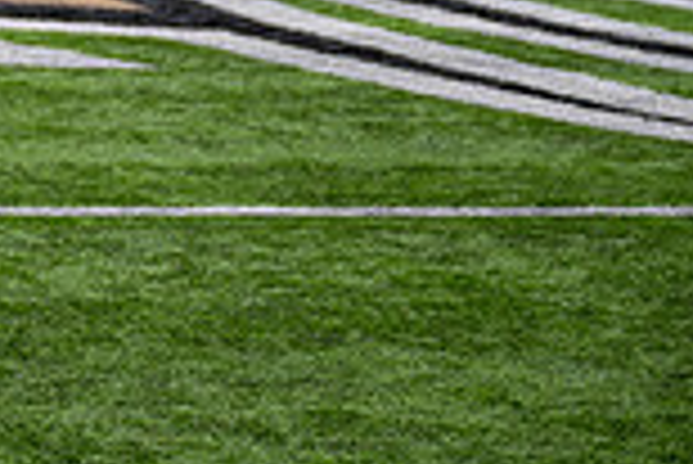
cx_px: -590
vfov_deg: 7.4
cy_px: -336
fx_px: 3487
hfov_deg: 10.6
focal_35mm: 181
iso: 125
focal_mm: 48
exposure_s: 1/500
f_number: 2.8
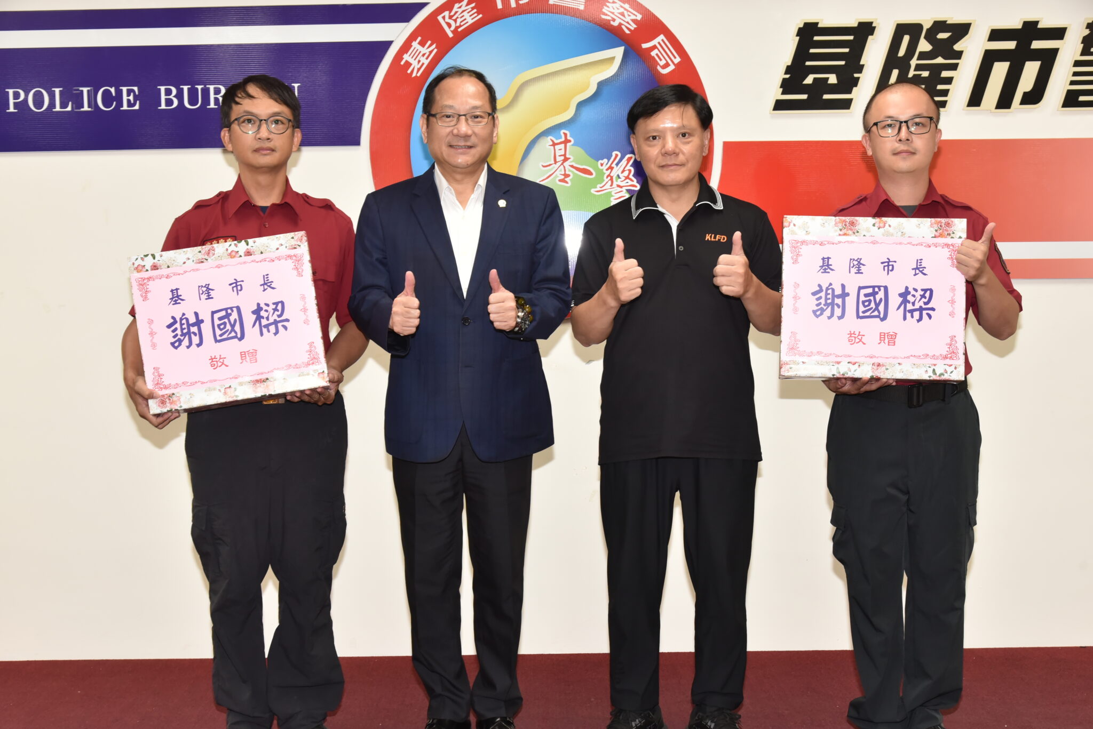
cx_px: 546
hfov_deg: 39.6
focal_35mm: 50
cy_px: 364
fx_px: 1519
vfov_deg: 27.0
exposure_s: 1/60
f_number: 8
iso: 1600
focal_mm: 50
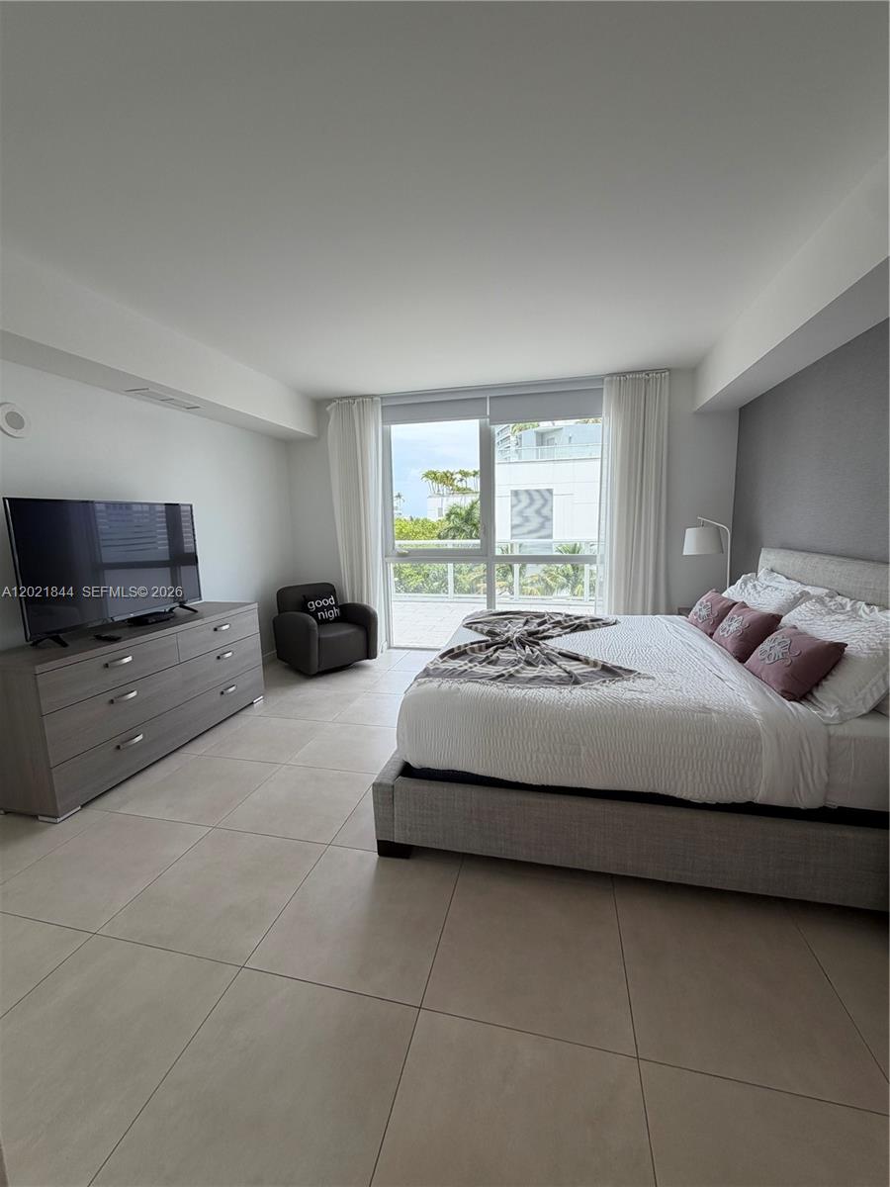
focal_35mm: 14
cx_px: 445
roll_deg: +0.1
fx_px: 480
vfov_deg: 102.1
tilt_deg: -8.2
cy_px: 594
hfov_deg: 85.7
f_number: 2.2
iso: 50
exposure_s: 1/216
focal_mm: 2.22
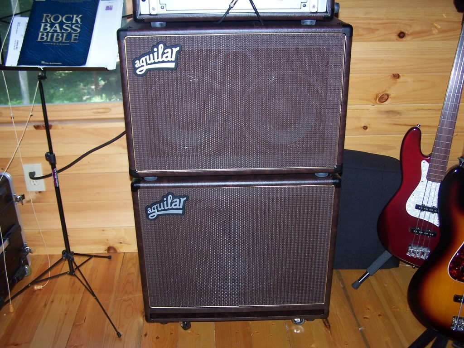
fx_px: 509
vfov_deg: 37.7
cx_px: 232
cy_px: 174
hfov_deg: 49.0
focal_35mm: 38
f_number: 2.8
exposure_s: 1/60
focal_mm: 6.3
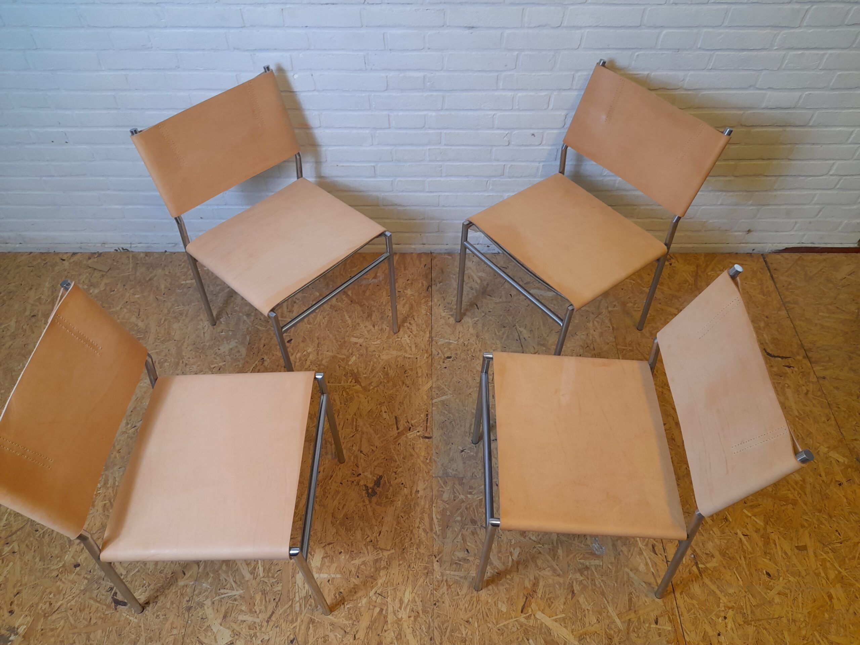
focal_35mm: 25
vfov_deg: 54.9
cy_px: 322
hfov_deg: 69.4
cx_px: 430
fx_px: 621
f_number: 2
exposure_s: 1/50
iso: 100
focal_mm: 4.6
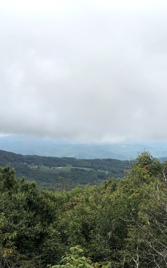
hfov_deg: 16.1
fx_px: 590
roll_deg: -0.4
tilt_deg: -1.9
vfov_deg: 25.5
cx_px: 89
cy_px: 134
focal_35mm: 81
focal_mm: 6.6
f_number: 2.8
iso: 20
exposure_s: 1/666
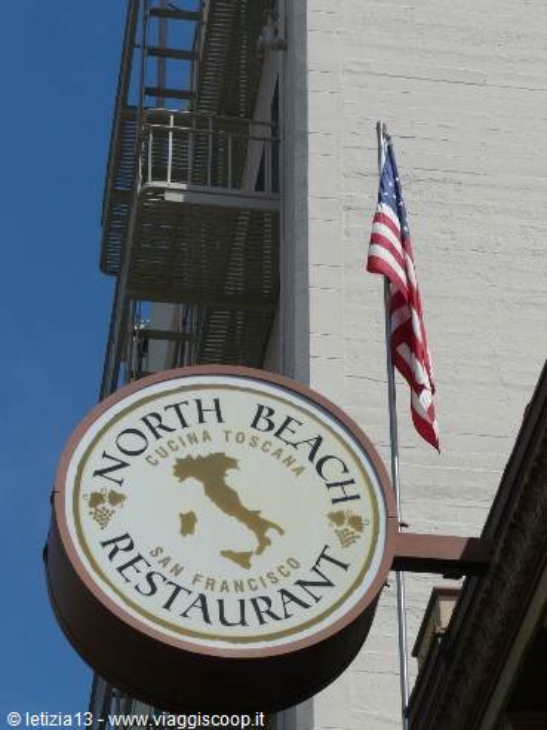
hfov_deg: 12.1
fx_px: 2570
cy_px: 365
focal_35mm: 122
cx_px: 274
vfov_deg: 16.1
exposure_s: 1/400
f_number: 8
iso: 100
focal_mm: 20.3
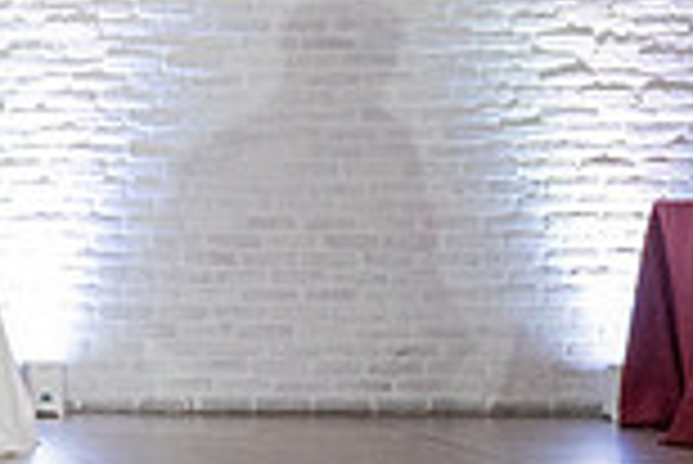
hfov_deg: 13.6
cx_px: -732
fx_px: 2447
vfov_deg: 10.8
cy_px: 192
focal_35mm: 127
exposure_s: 1/200
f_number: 2.8
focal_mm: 28
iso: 2000
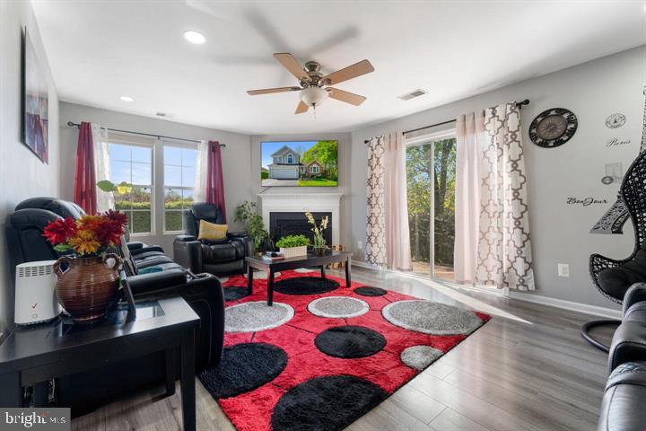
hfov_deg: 98.9
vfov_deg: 75.9
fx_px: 276
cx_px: 323
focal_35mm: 15
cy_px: 216
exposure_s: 1/100
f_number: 8
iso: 640
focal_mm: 15.4
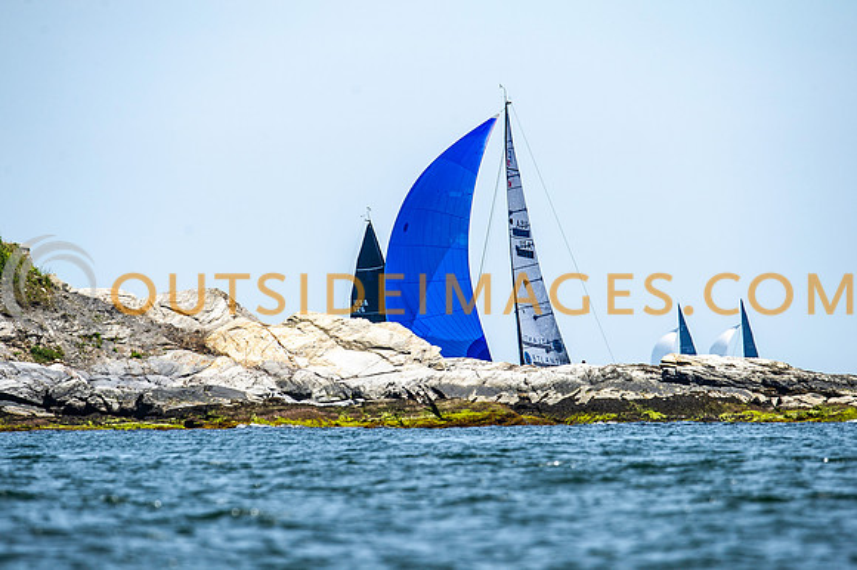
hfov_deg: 3.2
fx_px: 15391
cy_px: 285
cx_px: 428
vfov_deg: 2.1
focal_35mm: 647
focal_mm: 600
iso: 400
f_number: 5.6
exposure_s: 1/2500
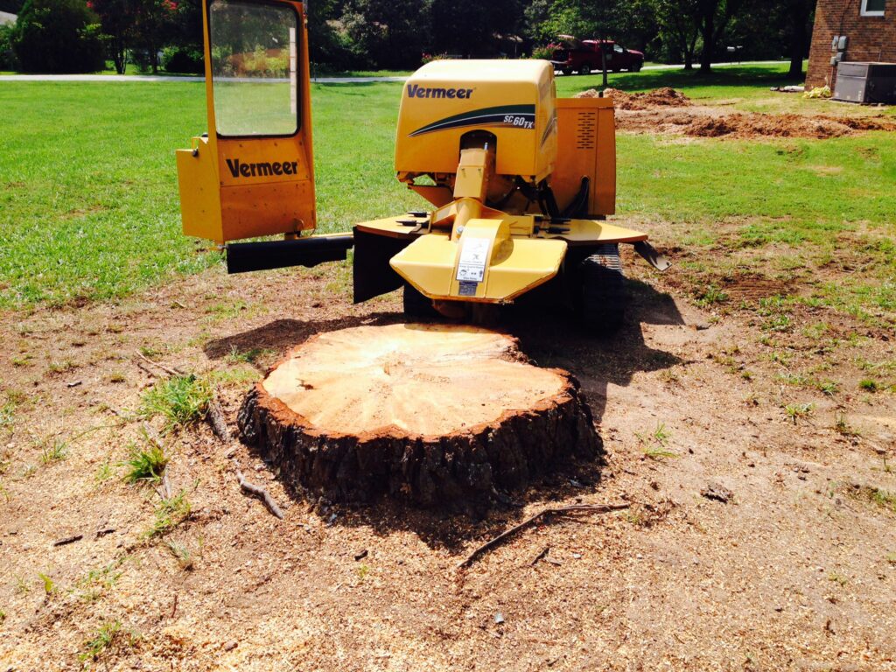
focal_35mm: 33
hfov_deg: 55.4
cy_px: 336
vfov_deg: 42.9
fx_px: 854
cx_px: 448
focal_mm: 4.12
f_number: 2.4
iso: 50
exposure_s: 1/1466
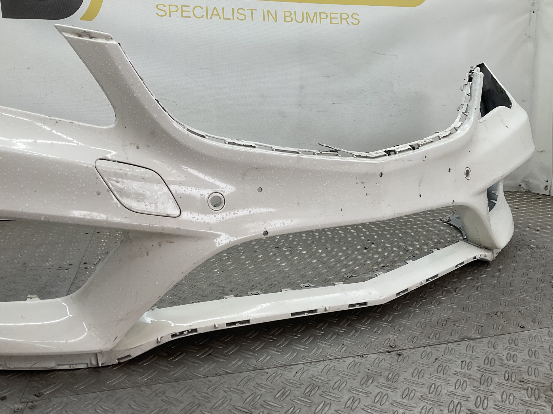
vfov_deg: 48.2
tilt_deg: -12.6
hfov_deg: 61.7
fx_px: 463
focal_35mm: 29
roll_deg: -1.1
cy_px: 207
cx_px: 276
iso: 16
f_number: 1.8
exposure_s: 1/131
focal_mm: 3
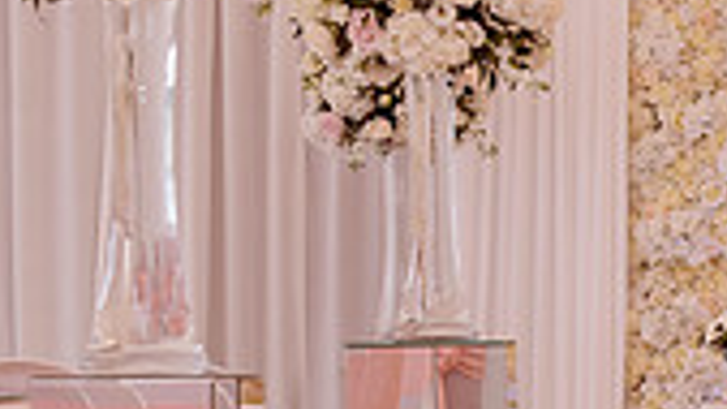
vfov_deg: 4.8
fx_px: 4857
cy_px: 558
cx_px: 925
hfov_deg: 8.4
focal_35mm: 252
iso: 320
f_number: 5.6
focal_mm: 70
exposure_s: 1/250
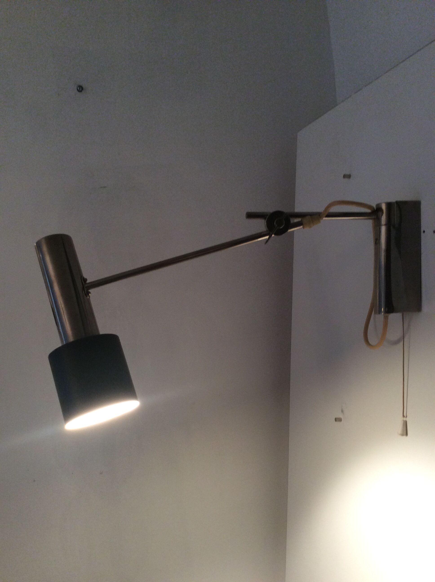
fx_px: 538
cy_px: 291
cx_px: 218
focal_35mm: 32
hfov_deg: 44.1
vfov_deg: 56.9
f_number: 2.4
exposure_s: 1/25
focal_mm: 3.3
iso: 100
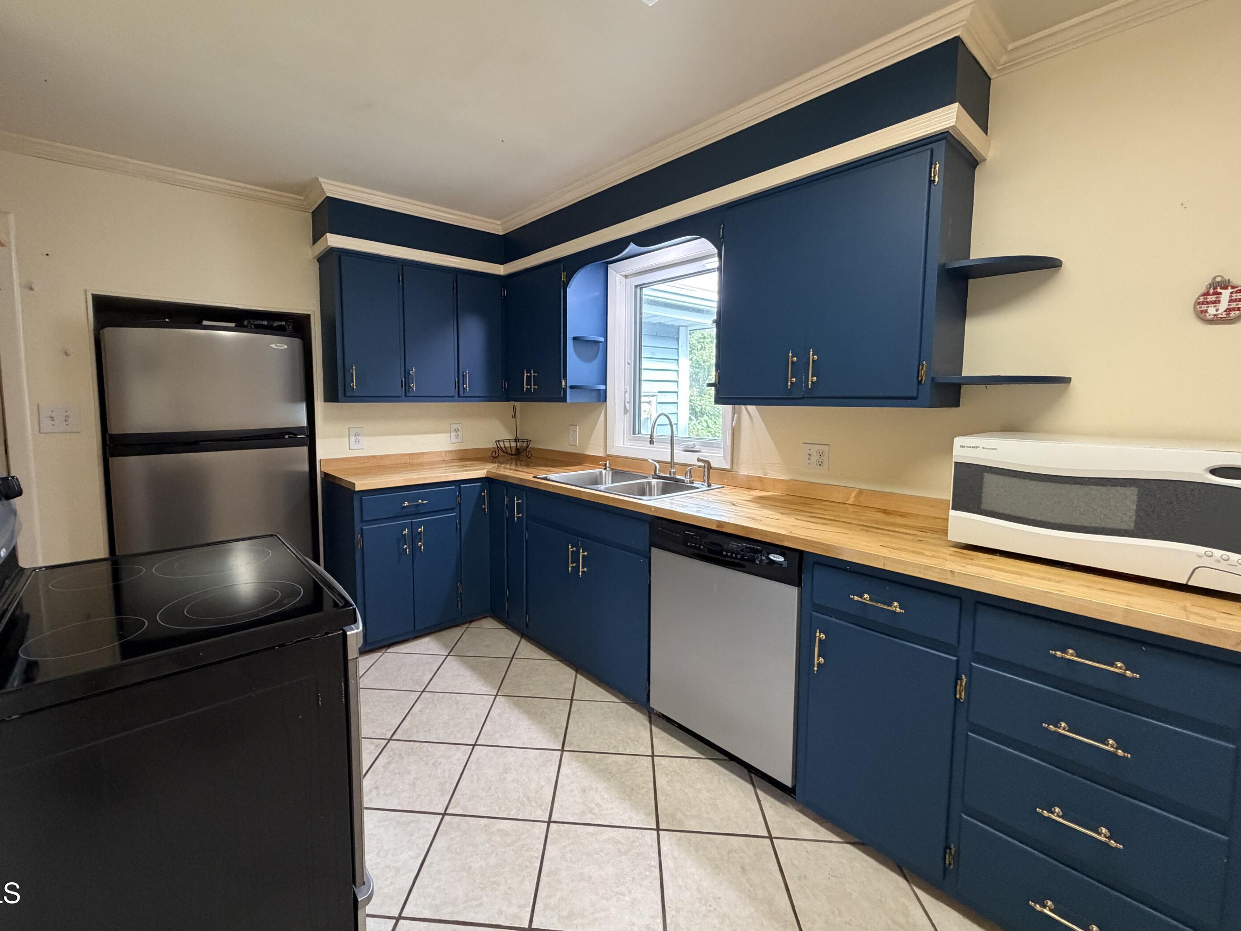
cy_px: 440
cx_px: 585
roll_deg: +0.4
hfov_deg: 98.1
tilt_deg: -4.7
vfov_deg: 81.7
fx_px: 538
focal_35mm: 15
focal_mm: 2.22
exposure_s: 1/60
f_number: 2.2
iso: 500
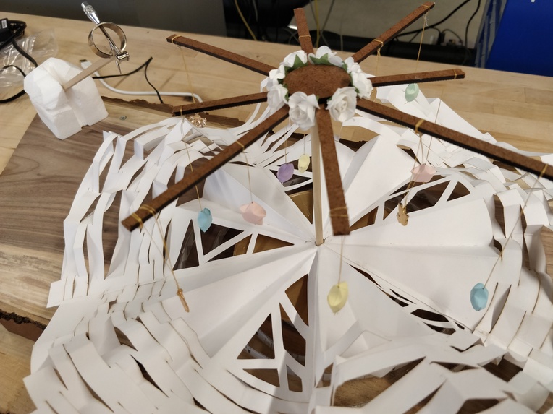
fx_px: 383
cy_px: 207
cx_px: 276
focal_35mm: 24
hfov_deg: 71.6
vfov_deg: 56.8
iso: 400
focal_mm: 4.1
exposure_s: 1/50
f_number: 1.7
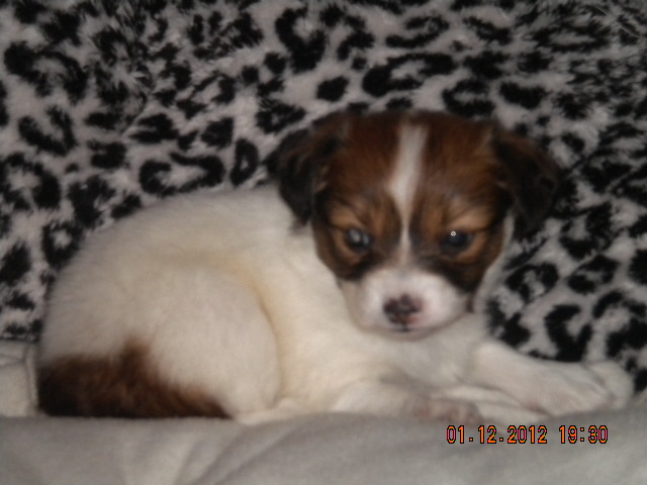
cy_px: 242
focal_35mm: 105
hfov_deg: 18.7
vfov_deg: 14.1
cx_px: 324
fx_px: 1963
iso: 400
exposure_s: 1/60
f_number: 5.9
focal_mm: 18.9
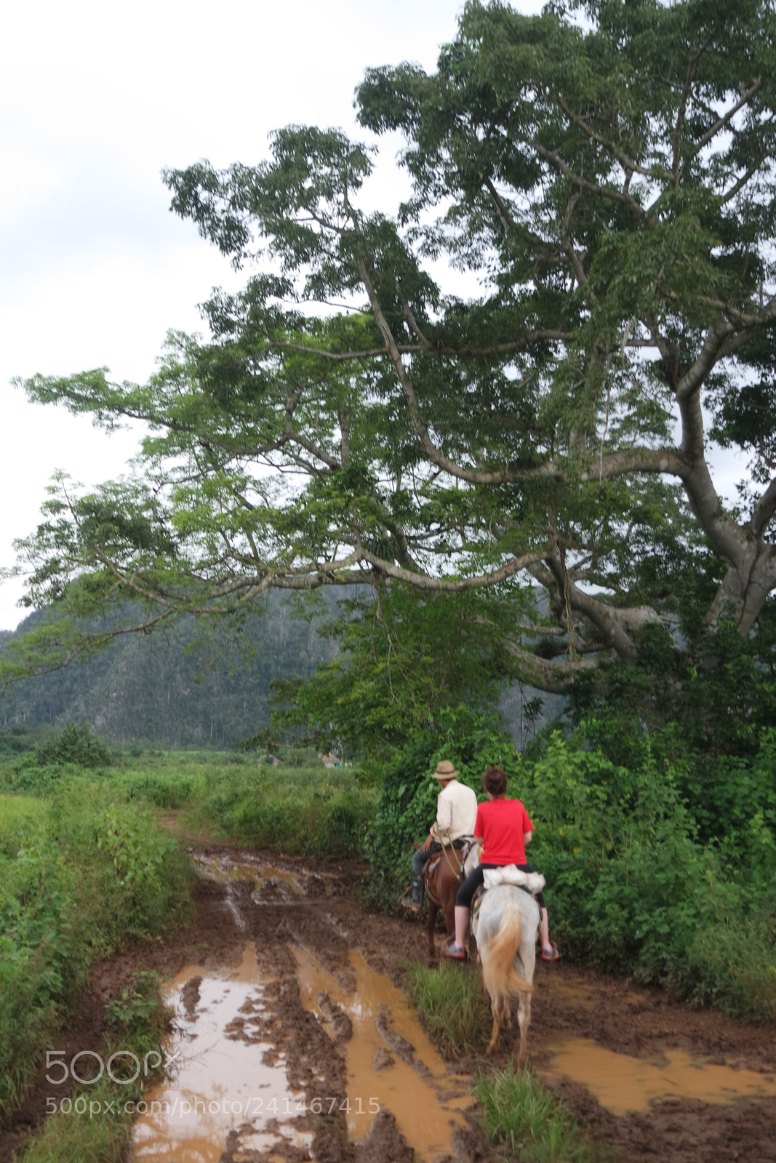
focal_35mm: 36
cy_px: 582
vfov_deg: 53.1
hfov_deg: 36.9
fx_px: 1164
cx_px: 388
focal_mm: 24
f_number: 4
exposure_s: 1/100
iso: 100
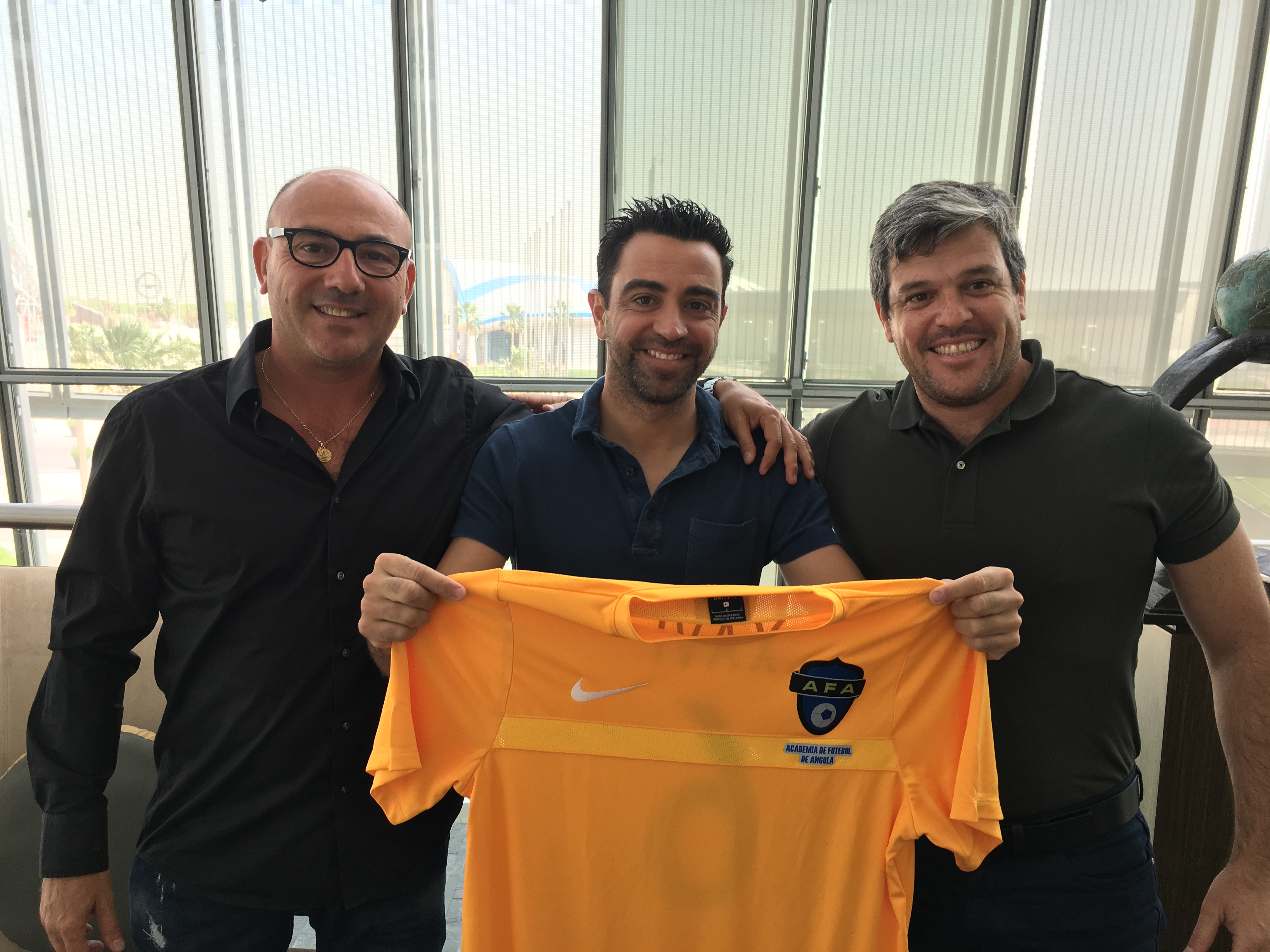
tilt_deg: -6.6
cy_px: 476
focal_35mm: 29
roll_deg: -1.3
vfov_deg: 48.2
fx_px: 1064
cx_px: 635
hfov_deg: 61.7
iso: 25
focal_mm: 4.15
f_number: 2.2
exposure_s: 1/100
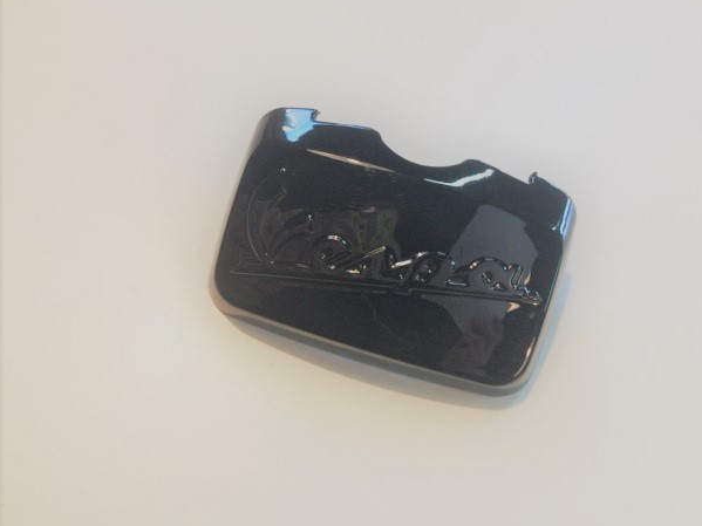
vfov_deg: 45.4
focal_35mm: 31
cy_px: 269
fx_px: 629
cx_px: 370
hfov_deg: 58.3
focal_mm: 4.15
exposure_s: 1/33
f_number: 2.2
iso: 40
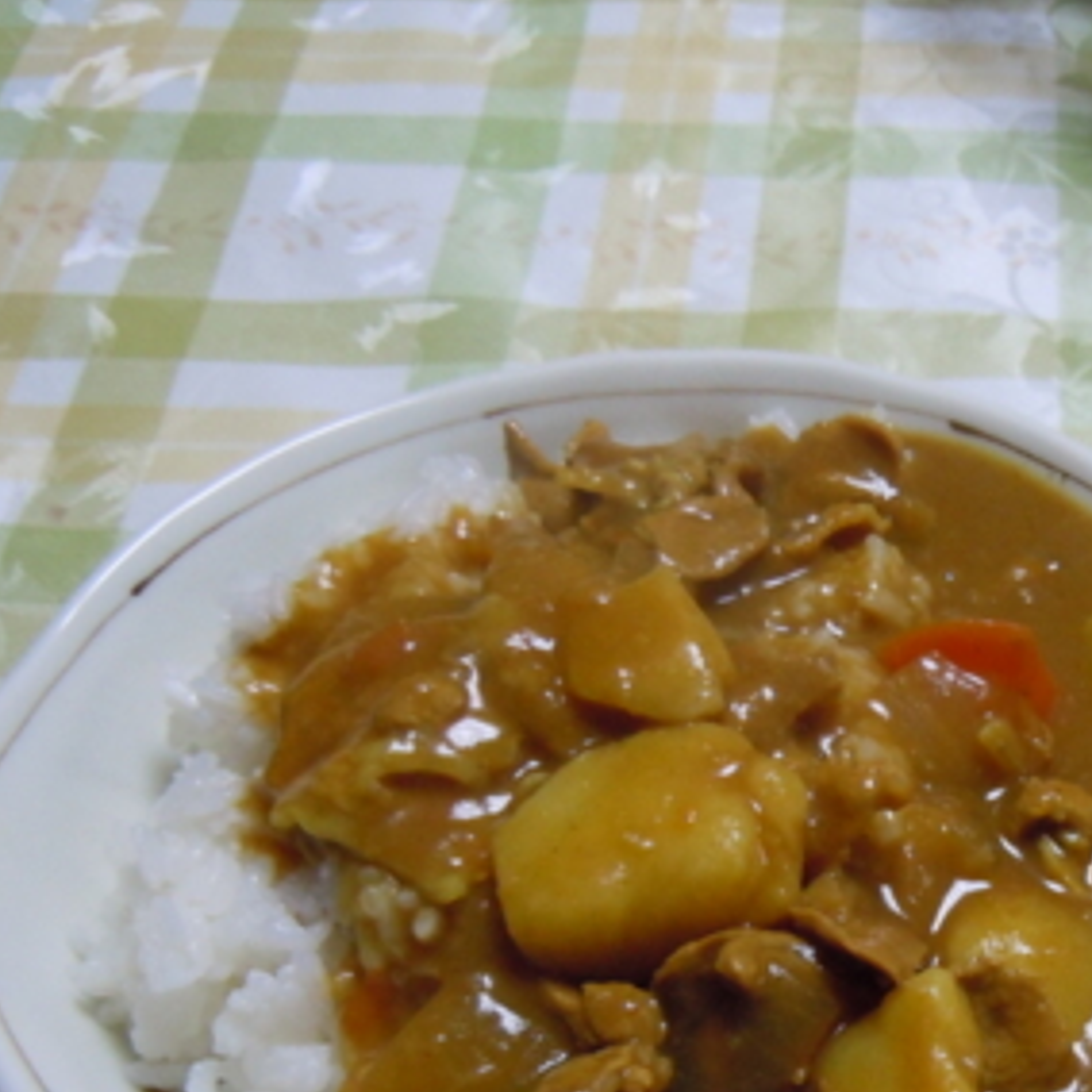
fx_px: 1999
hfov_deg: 29.1
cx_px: 1023
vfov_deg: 30.0
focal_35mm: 56
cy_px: 842
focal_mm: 5.4
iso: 400
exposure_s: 1/20
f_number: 3.5
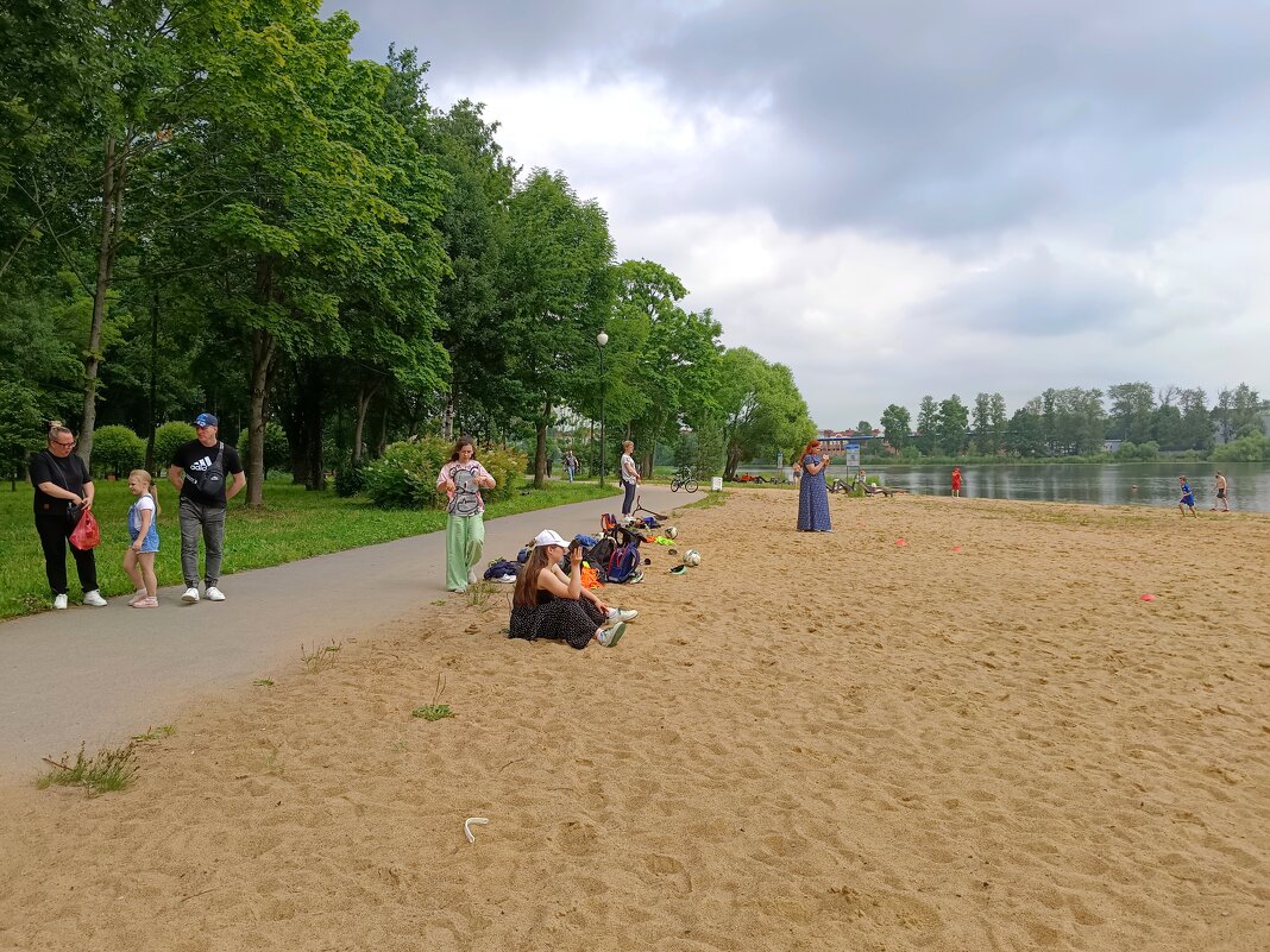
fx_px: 917
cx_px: 635
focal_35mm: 25
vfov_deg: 54.9
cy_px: 476
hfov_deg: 69.4
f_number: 1.79
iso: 102
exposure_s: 1/441
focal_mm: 4.84
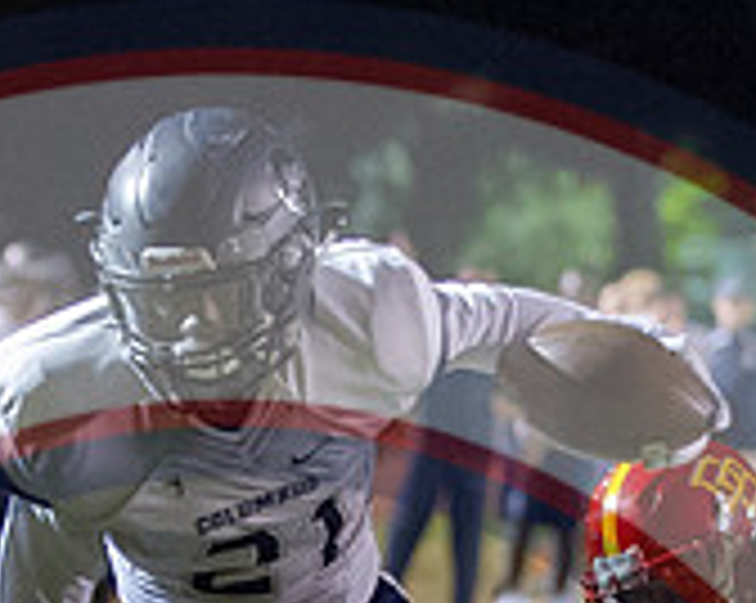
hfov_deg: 3.8
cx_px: 242
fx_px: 11353
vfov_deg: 3.0
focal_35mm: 508
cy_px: 876
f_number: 2.8
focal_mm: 98
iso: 5000
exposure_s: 1/800
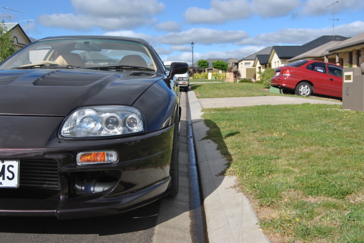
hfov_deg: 49.5
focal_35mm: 39
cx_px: 182
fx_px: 395
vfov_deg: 34.3
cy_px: 122
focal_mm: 26
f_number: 9
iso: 100
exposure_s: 1/320
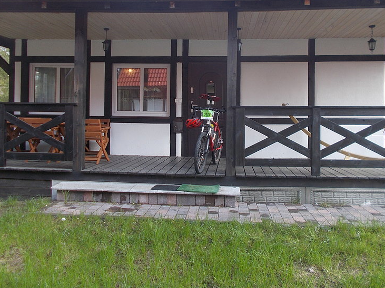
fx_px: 356
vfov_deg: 43.9
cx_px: 198
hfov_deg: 56.8
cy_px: 115
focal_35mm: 32
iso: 80
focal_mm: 4.6
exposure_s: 1/30
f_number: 3.2
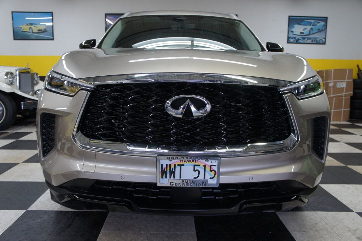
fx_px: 302
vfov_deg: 43.6
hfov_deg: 61.9
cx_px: 181
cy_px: 120
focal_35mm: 30
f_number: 4
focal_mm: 20
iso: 200
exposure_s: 1/30
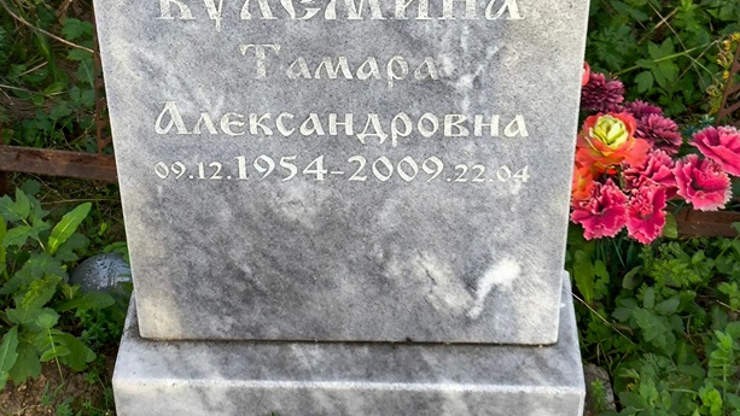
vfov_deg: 16.9
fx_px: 1393
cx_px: 292
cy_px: 102
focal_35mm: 71
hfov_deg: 29.7
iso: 50
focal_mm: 4.71
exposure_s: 1/100
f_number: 1.7
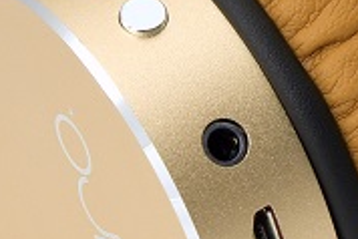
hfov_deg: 5.0
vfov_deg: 3.4
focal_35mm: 404
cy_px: -152
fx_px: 4021
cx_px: 815
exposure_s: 1/20
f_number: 14
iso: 320
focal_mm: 60
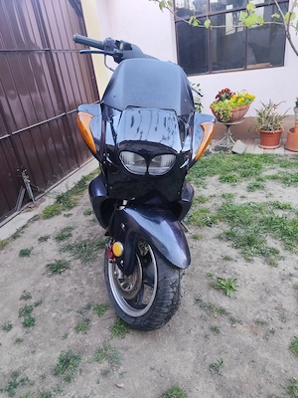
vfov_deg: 73.9
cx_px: 149
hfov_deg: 58.9
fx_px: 264
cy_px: 199
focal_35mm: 23
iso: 125
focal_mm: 6.14
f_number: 1.65
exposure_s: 1/100
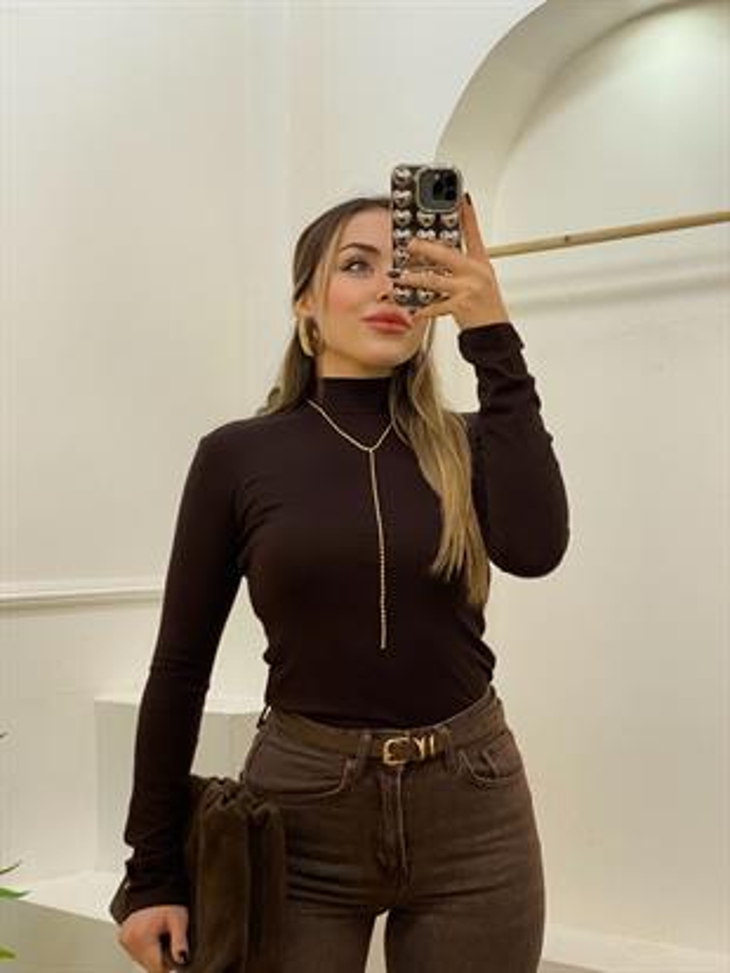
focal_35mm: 52
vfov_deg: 36.8
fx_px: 1461
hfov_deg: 28.0
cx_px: 365
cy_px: 486
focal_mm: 6
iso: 64
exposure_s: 1/100
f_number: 2
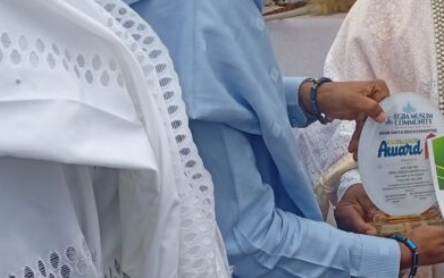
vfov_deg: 17.2
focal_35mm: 75
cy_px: 40
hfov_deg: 26.6
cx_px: 394
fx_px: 908
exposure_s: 1/717
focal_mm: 3.84
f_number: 1.8
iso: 50
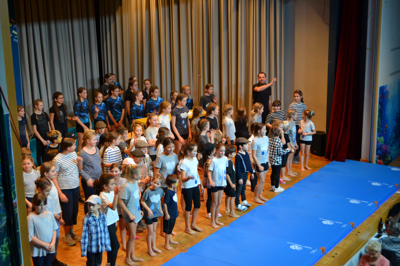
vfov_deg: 25.1
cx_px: 200
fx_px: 600
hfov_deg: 36.9
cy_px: 133
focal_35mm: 54
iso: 900
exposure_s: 1/60
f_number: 5
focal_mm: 36
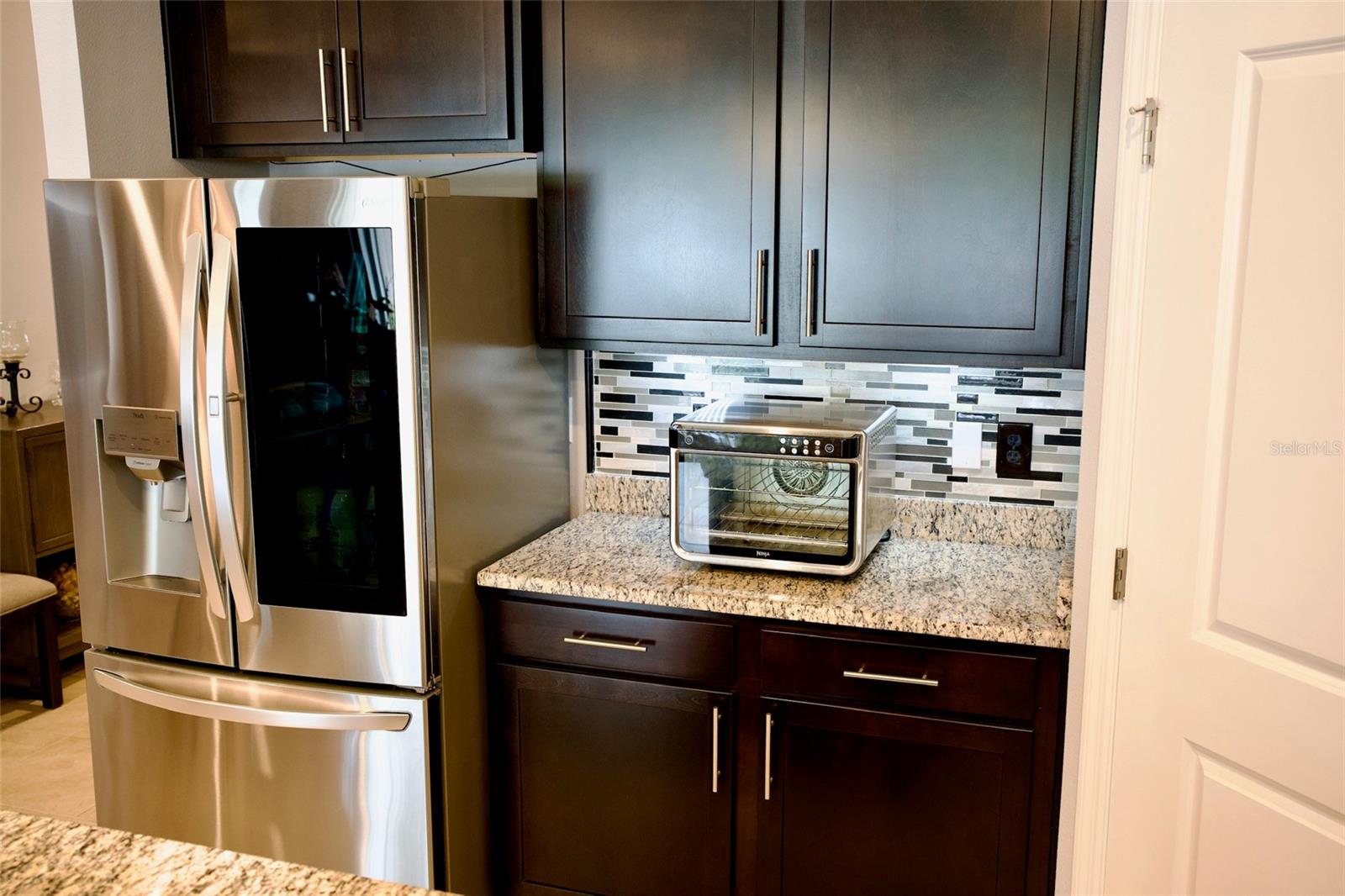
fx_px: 1307
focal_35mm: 35
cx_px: 672
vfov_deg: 37.8
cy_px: 448
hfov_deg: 54.4
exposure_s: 1/40
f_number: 4
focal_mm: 35
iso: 800
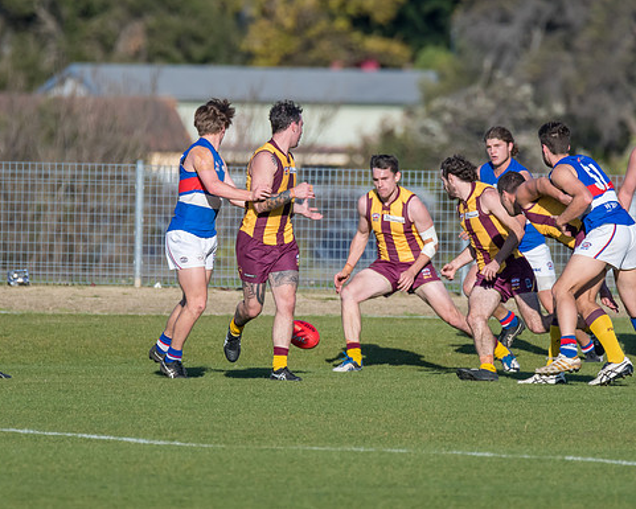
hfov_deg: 1.8
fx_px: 19749
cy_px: 254
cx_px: 300
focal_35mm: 1049
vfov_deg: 1.5
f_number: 8
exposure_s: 1/3200
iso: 800
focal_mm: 600
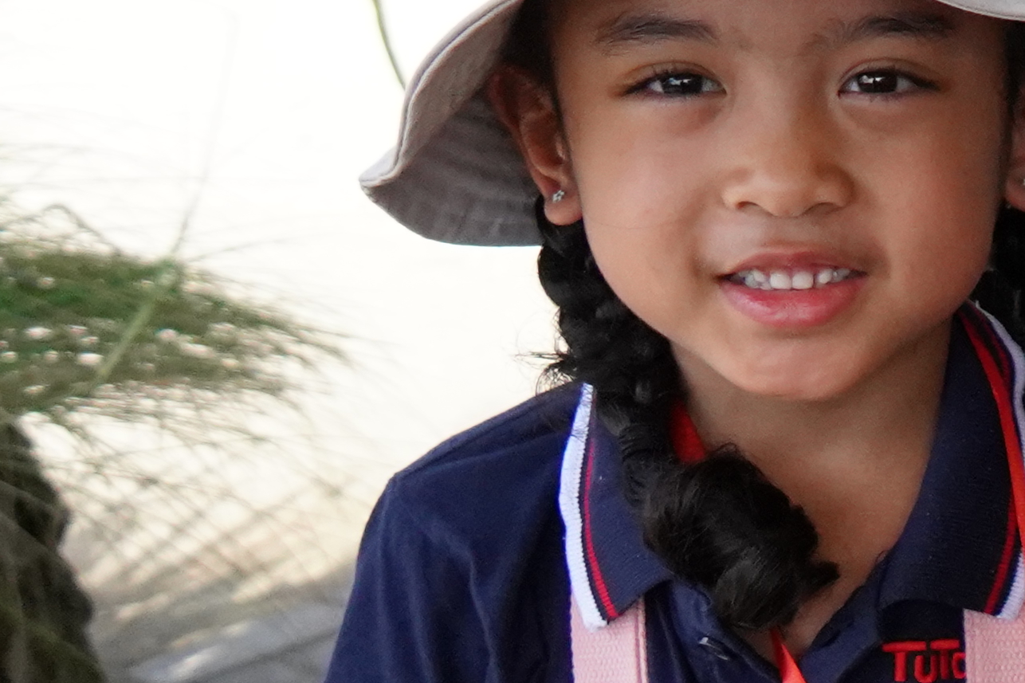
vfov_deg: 12.2
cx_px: 2058
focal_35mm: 112
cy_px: 467
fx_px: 3188
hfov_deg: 14.9
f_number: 4
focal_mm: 24
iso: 4000
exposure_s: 1/8000
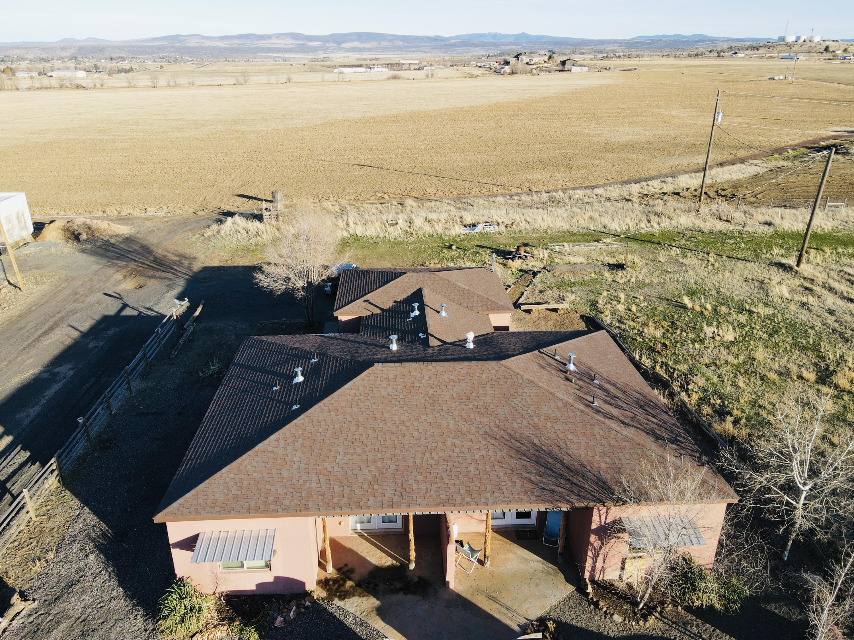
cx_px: 427
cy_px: 320
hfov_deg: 71.6
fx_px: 592
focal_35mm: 24
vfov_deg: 56.8
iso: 100
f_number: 2.8
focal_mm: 4.5
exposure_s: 1/320
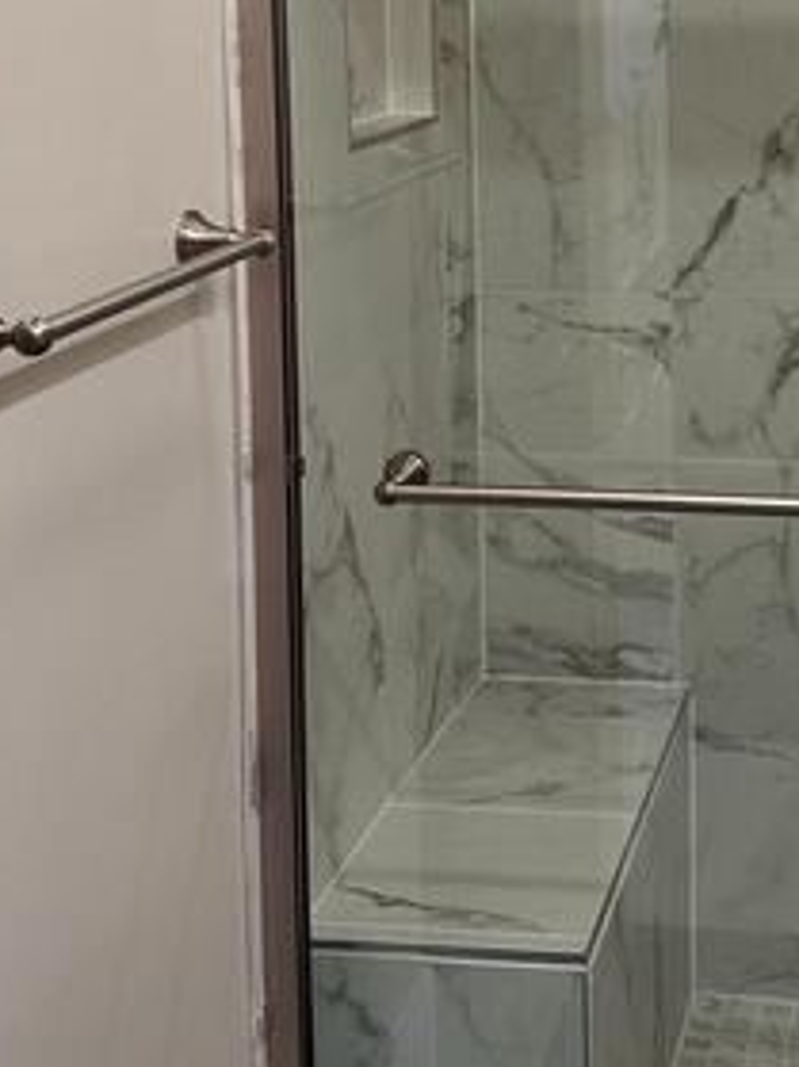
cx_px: 684
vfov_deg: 28.6
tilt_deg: -8.0
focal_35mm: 66
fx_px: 2033
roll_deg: +0.0
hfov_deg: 21.8
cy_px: 180
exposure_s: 1/60
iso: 125
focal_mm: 6.86
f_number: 1.78
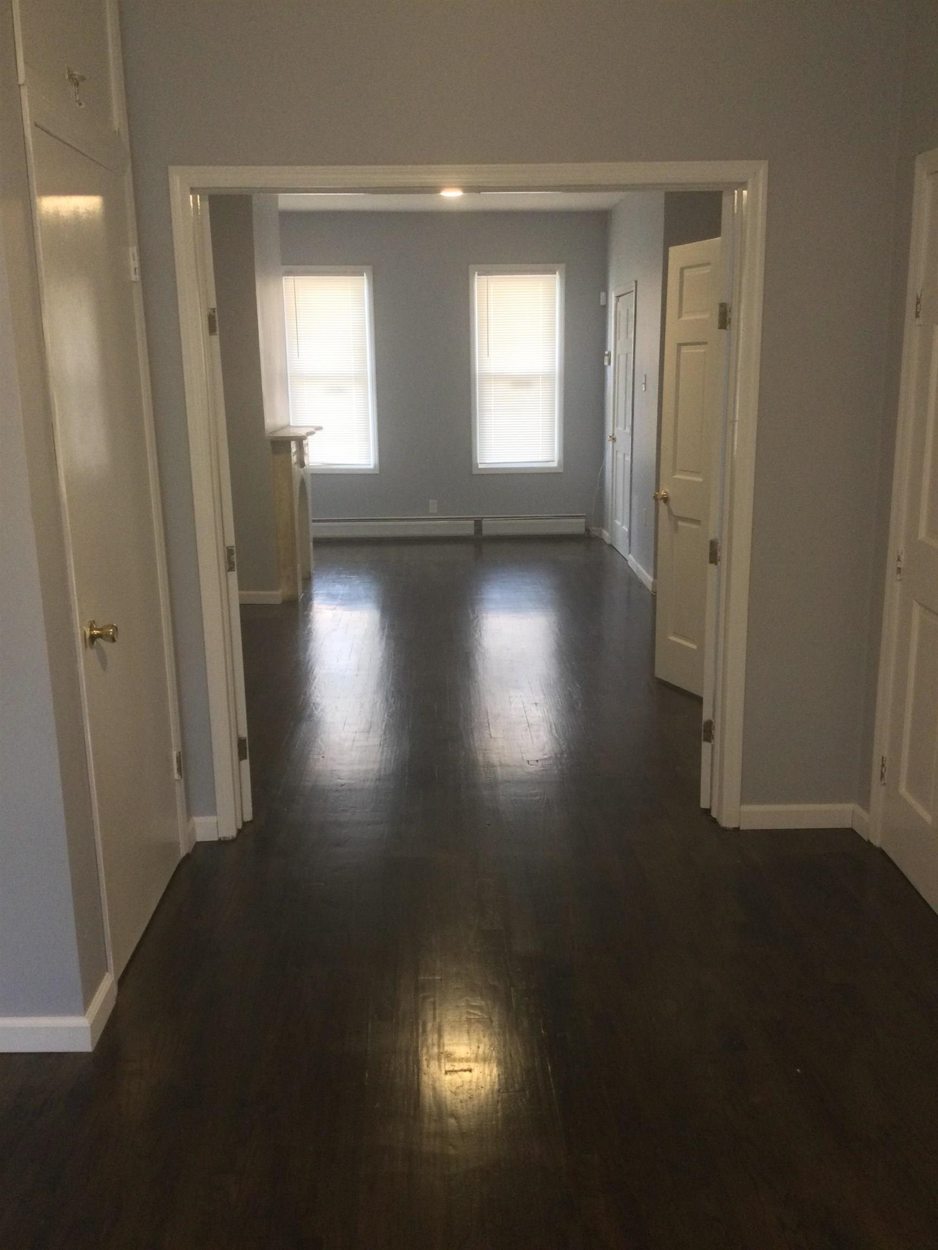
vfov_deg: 58.4
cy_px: 625
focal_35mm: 31
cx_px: 469
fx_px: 1120
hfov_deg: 45.4
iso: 160
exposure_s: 1/30
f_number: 2.4
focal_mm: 3.3
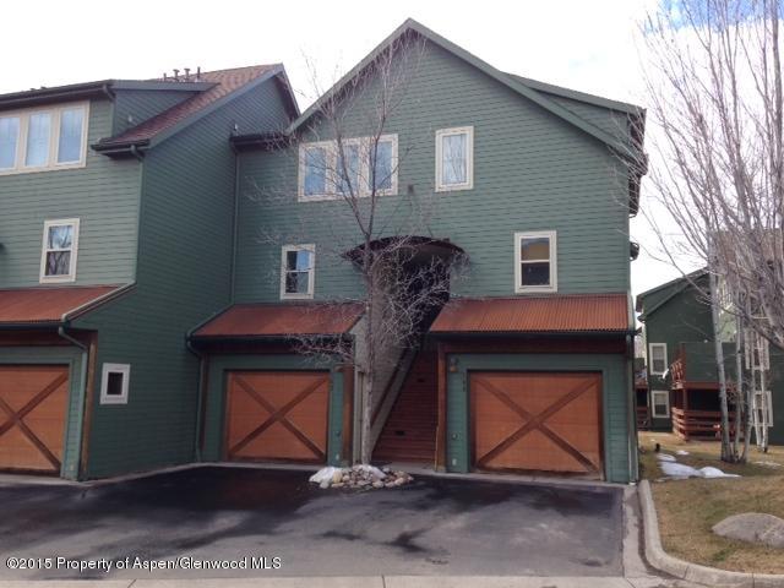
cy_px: 294
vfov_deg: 42.9
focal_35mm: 33
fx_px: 747
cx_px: 392
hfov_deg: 55.4
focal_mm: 4.12
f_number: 2.4
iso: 50
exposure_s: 1/484
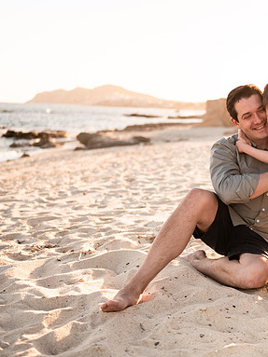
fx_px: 527
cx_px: 239
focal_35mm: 51
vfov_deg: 37.5
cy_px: 179
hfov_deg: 27.6
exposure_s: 1/2500
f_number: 1.8
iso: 100
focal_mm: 35
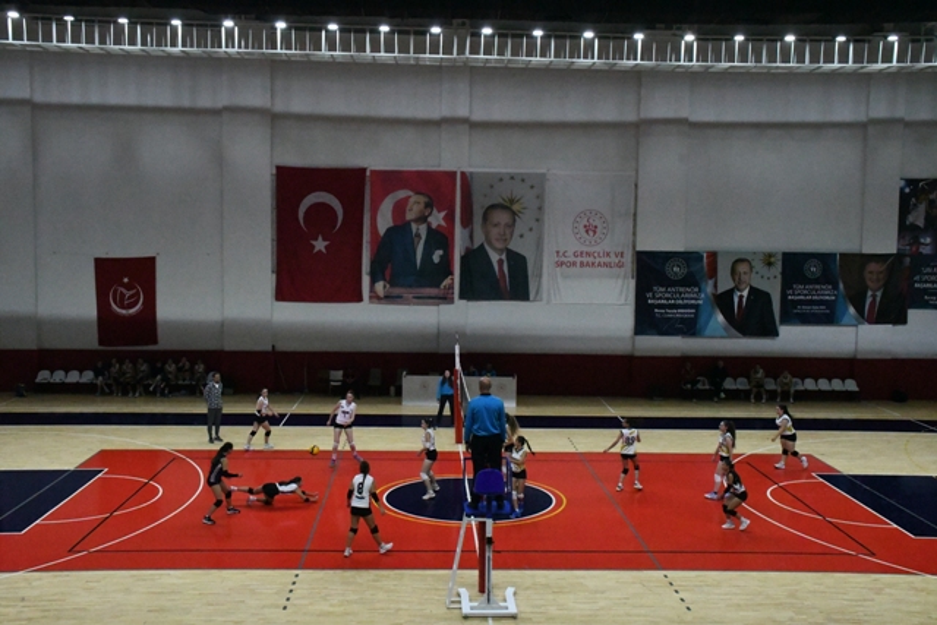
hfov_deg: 49.5
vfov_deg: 34.2
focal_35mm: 39
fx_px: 1015
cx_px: 468
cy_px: 312
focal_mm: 26
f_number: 10
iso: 20000
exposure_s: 1/400
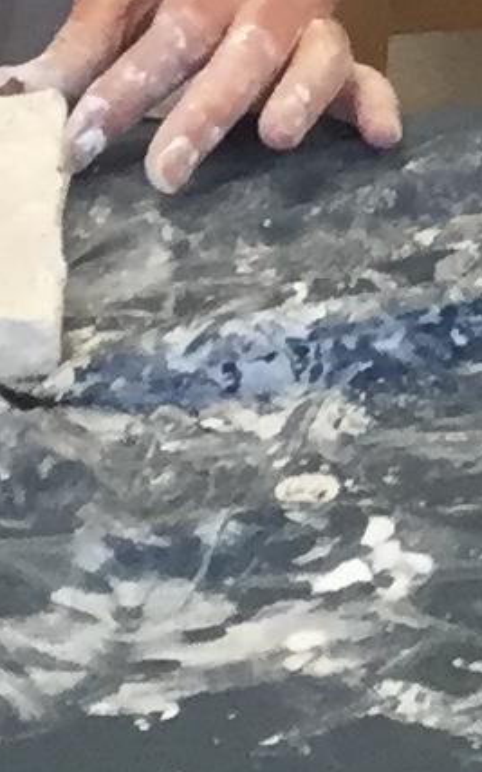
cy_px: -1074
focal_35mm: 235
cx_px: 1096
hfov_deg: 5.4
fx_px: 4937
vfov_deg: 8.2
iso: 50
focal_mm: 4.15
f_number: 2.2
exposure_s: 1/33
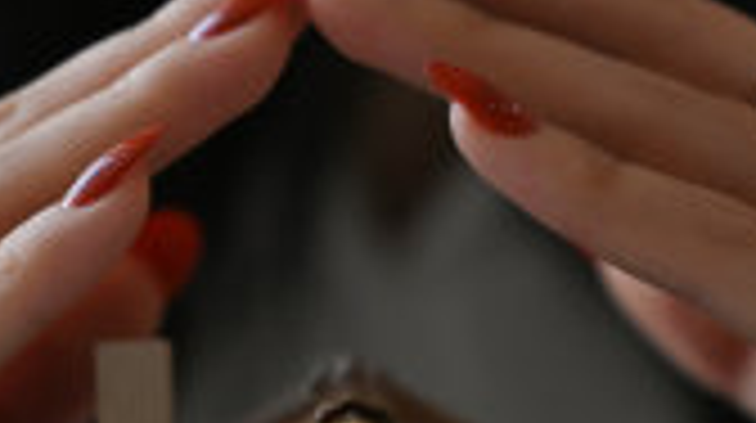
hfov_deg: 6.6
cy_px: 446
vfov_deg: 3.7
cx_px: 216
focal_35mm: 325
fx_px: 6507
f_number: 2.8
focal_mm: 85
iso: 320
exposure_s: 1/640
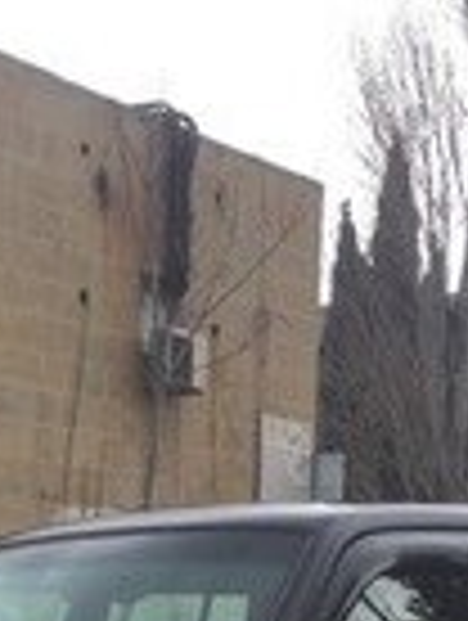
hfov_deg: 14.2
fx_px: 1869
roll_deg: -1.3
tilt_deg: -11.3
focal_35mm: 104
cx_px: 117
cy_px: 1076
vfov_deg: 16.3
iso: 32
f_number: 2.2
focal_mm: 4.15
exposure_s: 1/482
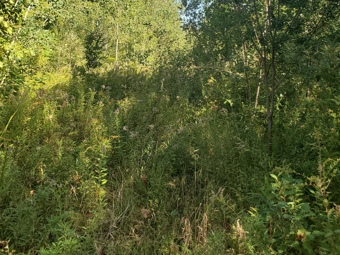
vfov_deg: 32.8
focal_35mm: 43
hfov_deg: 43.8
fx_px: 422
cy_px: 55
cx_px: 180
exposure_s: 1/485
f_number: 2.4
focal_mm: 4.3
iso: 50
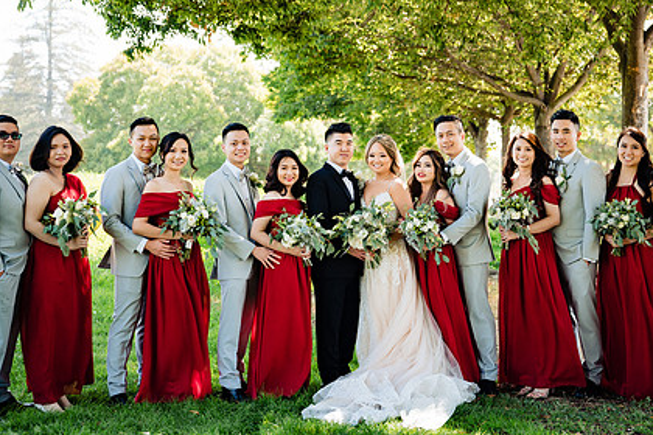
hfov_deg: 29.2
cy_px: 148
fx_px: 1251
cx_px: 361
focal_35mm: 69
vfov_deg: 19.7
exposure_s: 1/200
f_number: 3.2
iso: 200
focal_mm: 50
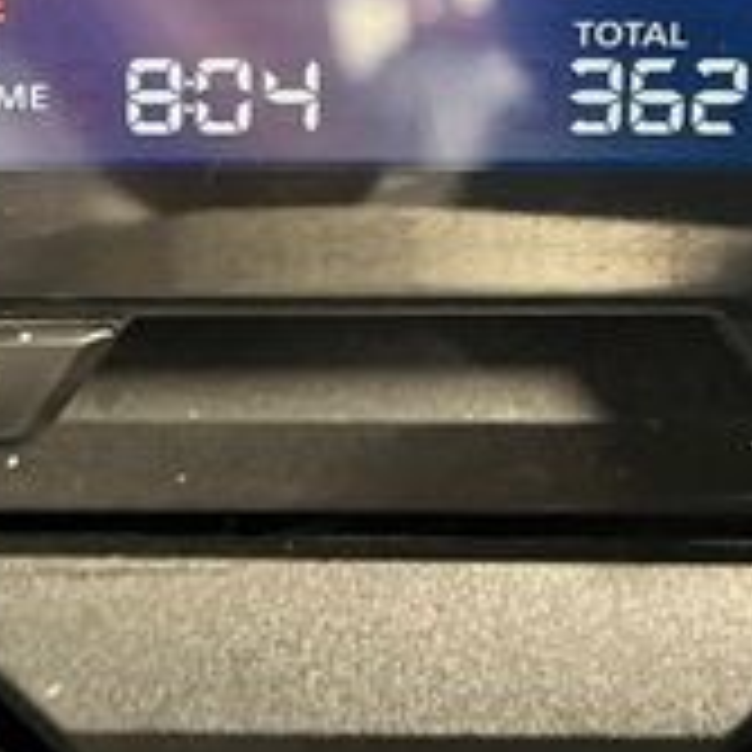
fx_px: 2163
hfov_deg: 19.7
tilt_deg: -46.2
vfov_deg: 18.8
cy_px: -122
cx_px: 365
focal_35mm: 88
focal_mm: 5.1
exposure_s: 1/39
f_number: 1.6
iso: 640
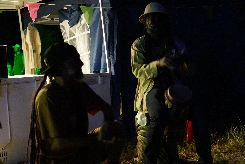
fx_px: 354
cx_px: 122
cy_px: 82
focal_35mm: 52
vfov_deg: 26.0
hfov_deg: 38.2
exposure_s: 1/25
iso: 12800
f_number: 4
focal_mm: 52
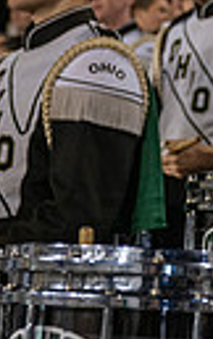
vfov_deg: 13.3
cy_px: -50
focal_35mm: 153
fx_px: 1416
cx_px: 371
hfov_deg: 8.3
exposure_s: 1/500
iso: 2000
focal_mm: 43
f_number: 3.2
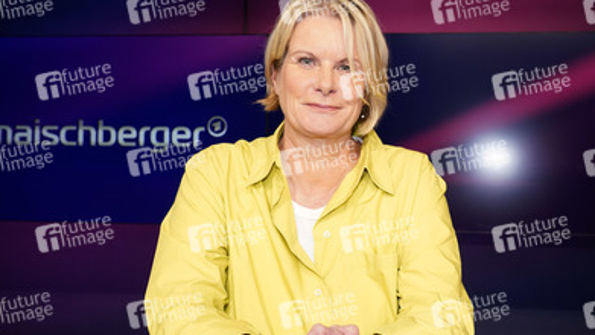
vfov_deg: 29.0
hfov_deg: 49.2
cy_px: 196
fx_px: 647
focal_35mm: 41
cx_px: 339
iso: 2000
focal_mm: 34
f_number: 5.6
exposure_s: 1/125
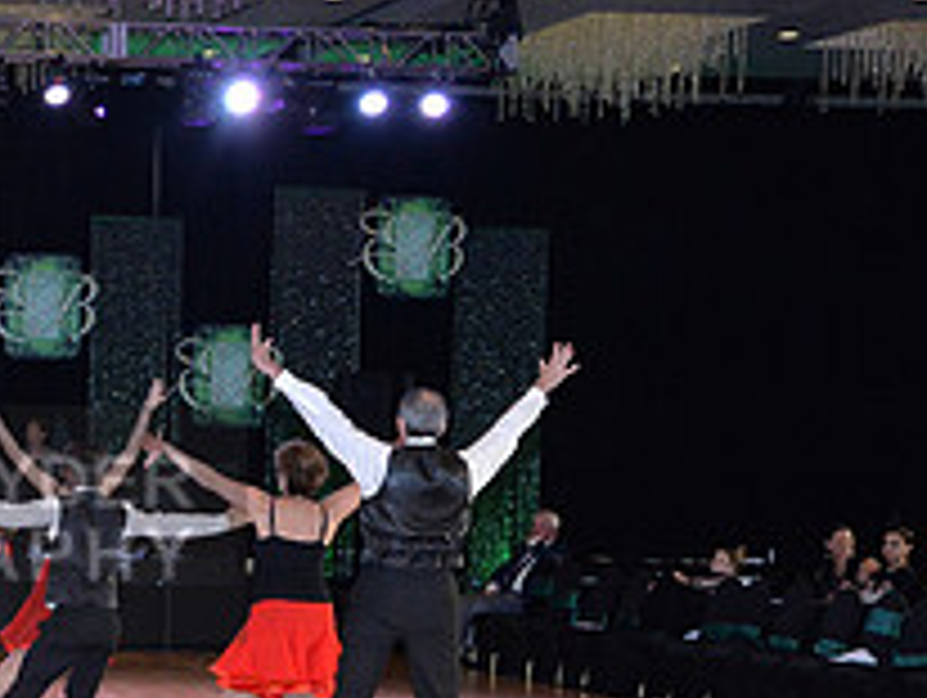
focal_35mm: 108
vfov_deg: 13.7
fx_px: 2896
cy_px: 525
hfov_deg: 17.2
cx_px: -243
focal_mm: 40
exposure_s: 1/250
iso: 3200
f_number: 8
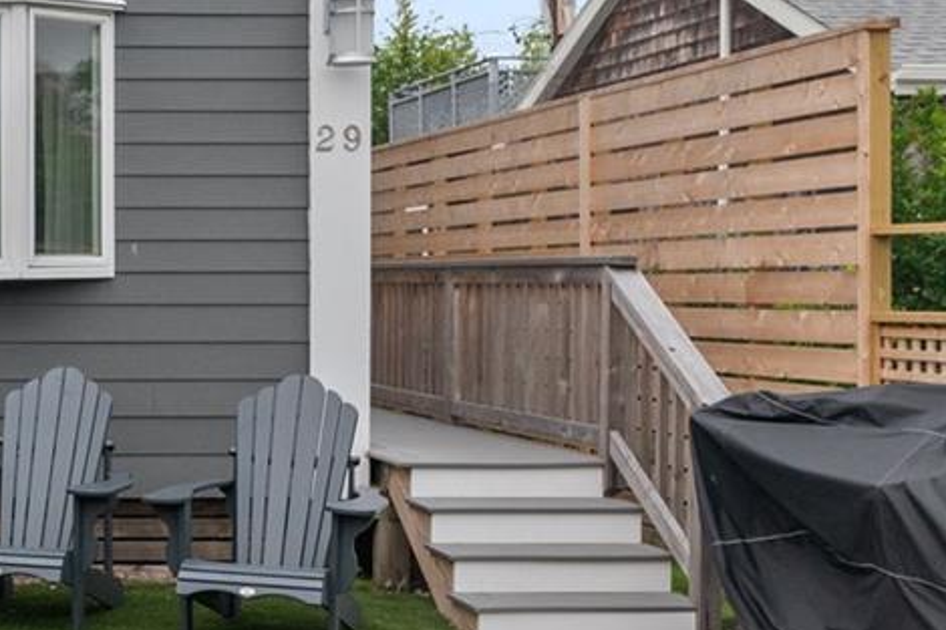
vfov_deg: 22.2
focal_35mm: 61
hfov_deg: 28.7
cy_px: 306
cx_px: -177
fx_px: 1602
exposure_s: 1/640
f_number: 7.1
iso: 320
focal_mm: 14
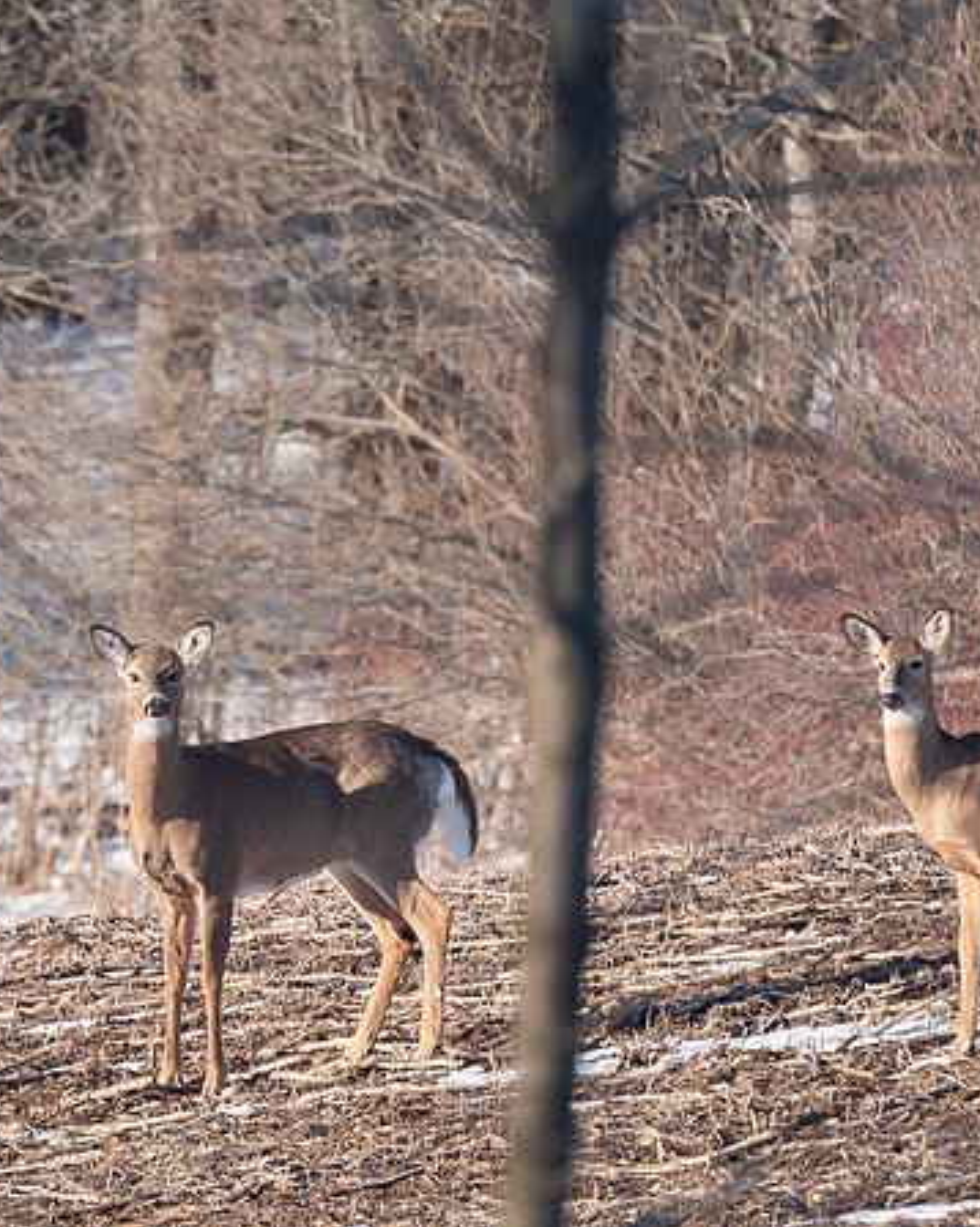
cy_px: 795
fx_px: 44189
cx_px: 260
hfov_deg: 1.3
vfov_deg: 1.6
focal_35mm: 1218
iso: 320
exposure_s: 1/800
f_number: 5.6
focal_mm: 420
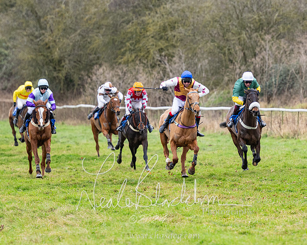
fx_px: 2920
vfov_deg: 4.8
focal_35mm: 321
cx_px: 185
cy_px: 119
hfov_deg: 6.0
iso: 640
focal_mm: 140
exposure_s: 1/1000
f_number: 2.8
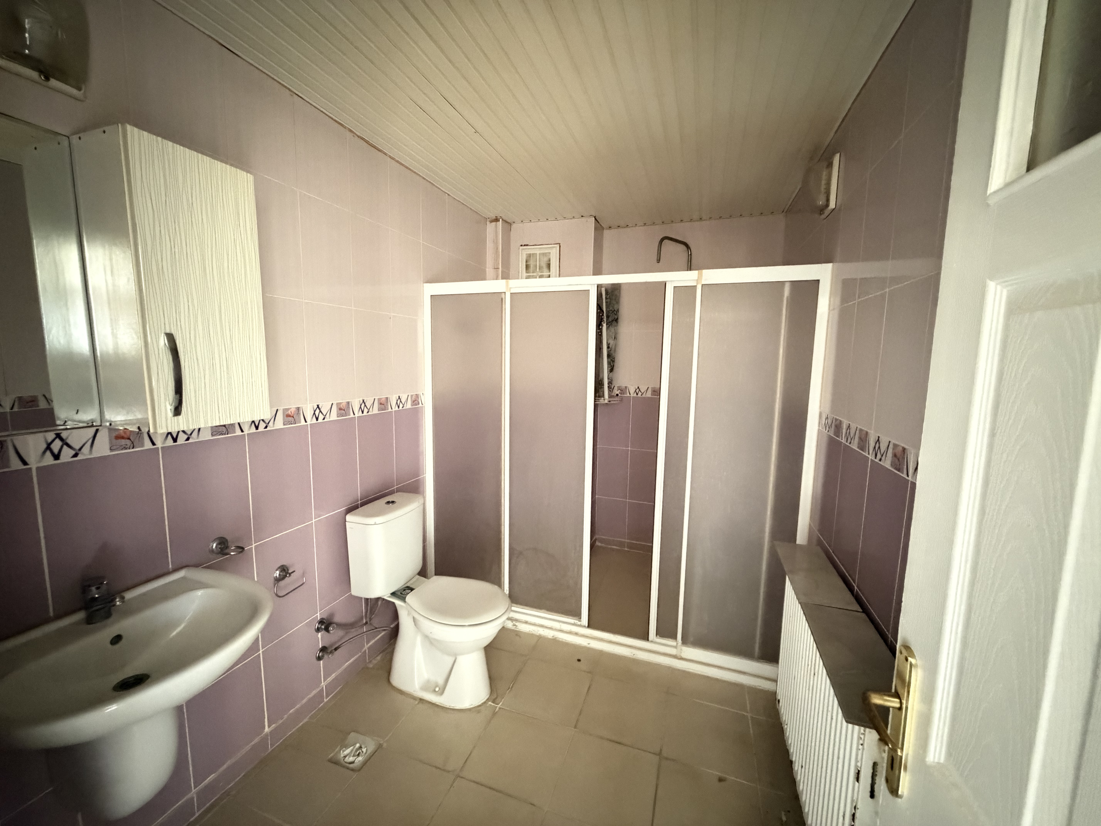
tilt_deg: -7.5
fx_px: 445
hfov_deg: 102.1
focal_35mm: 14
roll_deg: -0.5
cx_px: 550
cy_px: 413
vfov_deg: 85.7
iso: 2500
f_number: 2.2
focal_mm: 2.22
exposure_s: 1/30
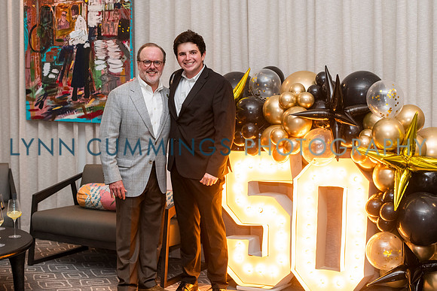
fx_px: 791
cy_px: 129
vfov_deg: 20.9
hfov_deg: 30.9
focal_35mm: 65
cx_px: 205
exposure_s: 1/100
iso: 1250
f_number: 4
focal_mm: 58
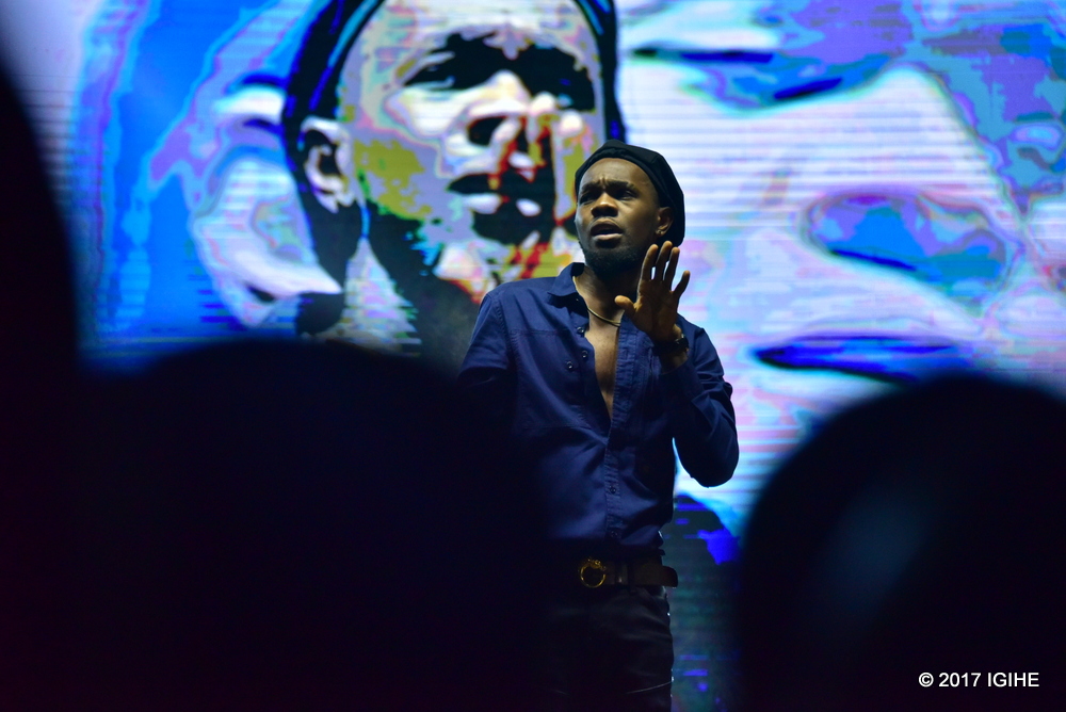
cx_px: 533
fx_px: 4000
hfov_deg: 15.2
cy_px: 356
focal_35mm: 135
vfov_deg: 10.2
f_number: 5.6
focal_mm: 135
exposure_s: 1/320
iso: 5000
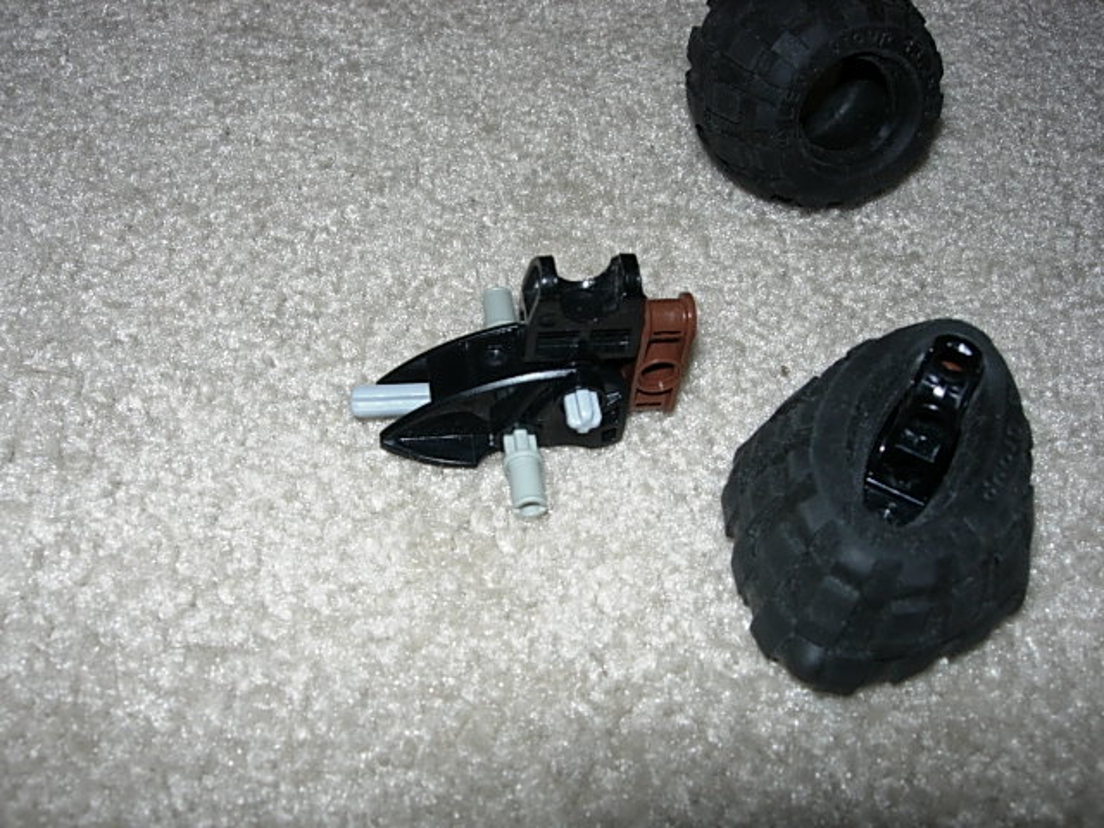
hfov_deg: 49.0
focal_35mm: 38
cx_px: 552
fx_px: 1212
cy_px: 414
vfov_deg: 37.7
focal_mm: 7.8
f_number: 4.8
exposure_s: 1/64
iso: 79
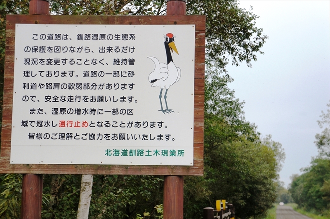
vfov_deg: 16.5
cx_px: 165
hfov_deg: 24.6
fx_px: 756
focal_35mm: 82
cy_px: 110
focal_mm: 55
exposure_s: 1/160
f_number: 5.6
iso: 200
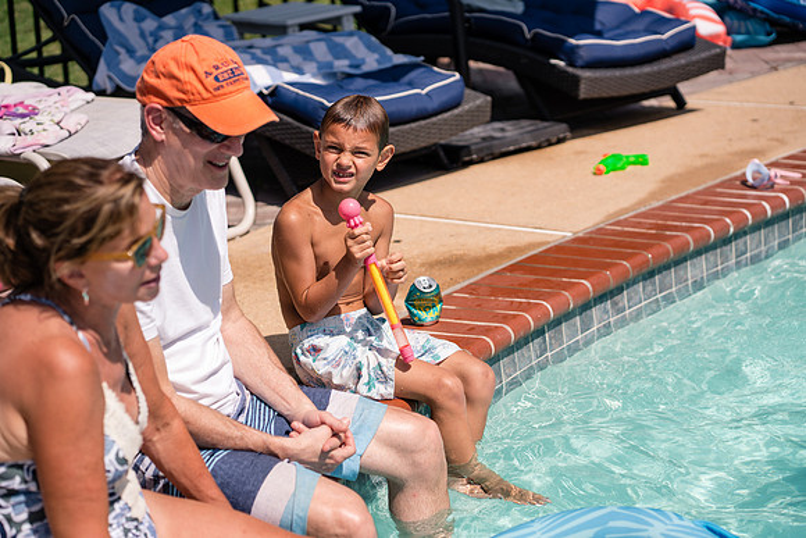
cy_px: 269
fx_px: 1903
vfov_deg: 16.1
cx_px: 403
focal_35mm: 85
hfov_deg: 23.9
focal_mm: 85
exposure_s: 1/4000
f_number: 3.2
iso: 200
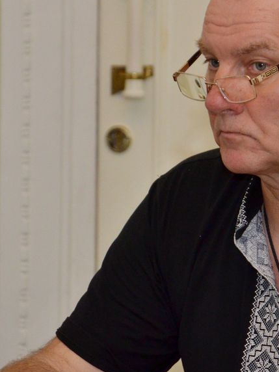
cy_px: 151
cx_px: 268
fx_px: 3978
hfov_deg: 4.0
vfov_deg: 5.4
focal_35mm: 370
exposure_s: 1/200
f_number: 5.6
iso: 800
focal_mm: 105
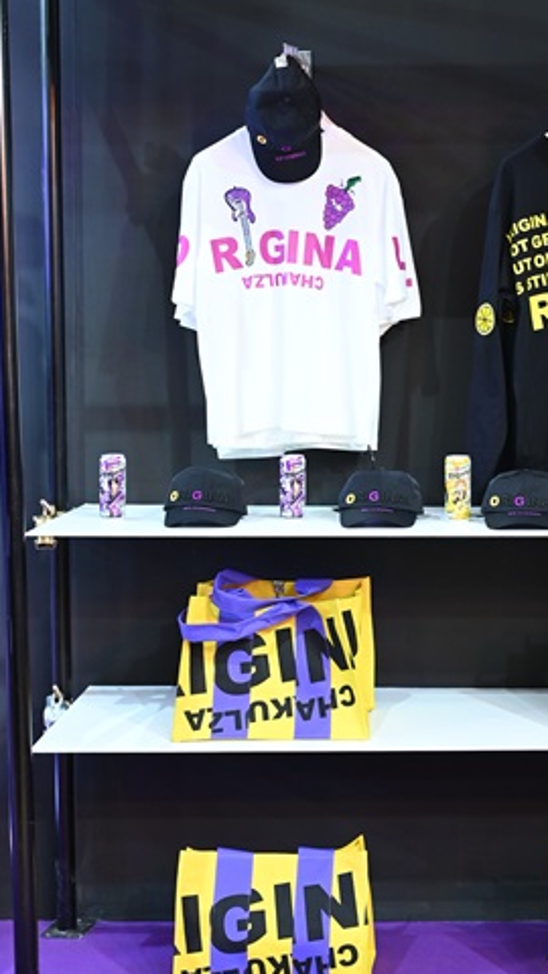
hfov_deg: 20.4
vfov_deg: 35.8
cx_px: 455
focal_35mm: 58
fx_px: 1498
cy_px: 349
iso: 2000
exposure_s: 1/125
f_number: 4.5
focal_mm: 38
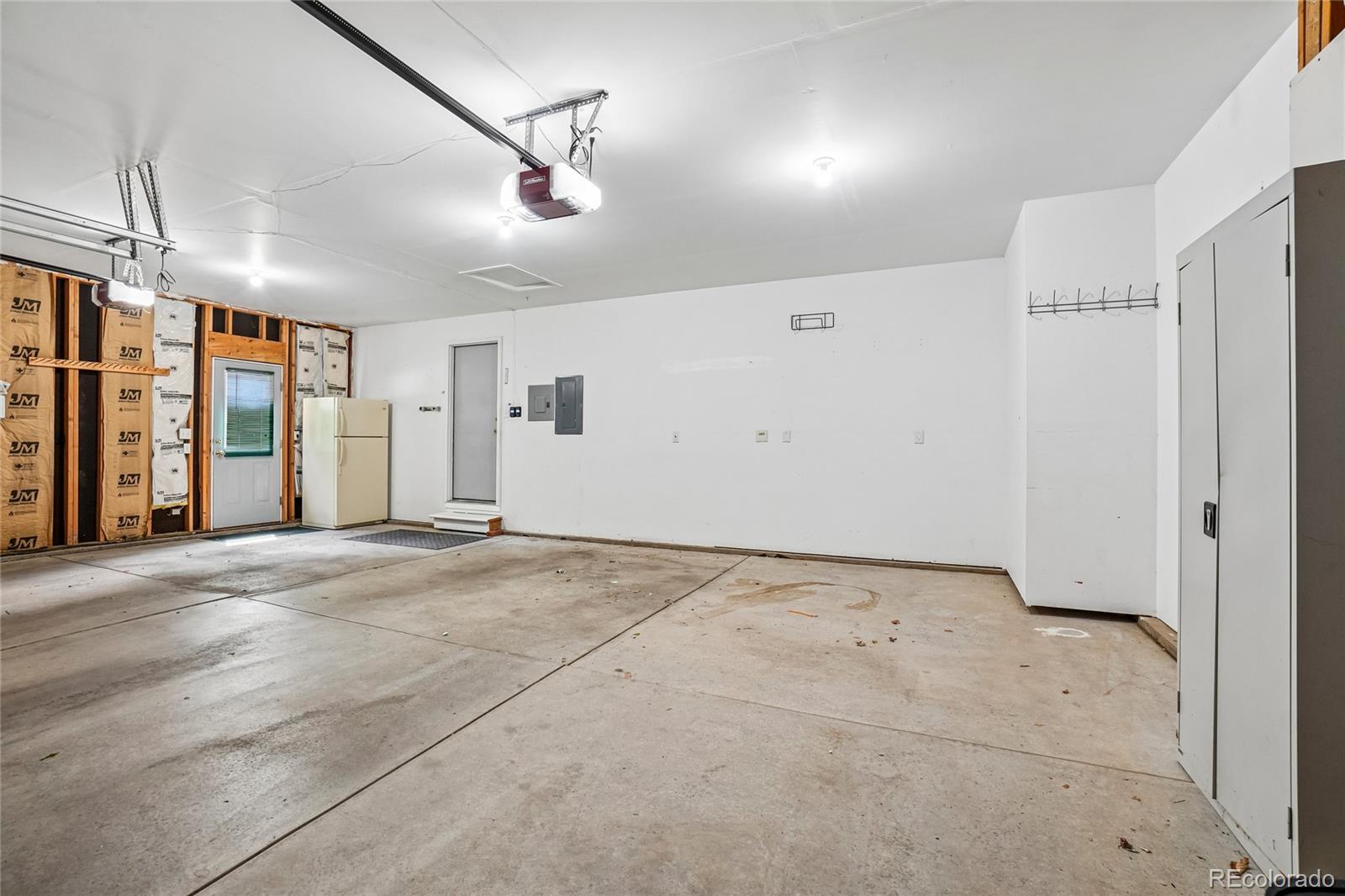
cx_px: 672
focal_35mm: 15
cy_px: 448
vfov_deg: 77.3
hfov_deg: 100.4
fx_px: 560
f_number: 8
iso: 400
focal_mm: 10
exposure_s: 1/5
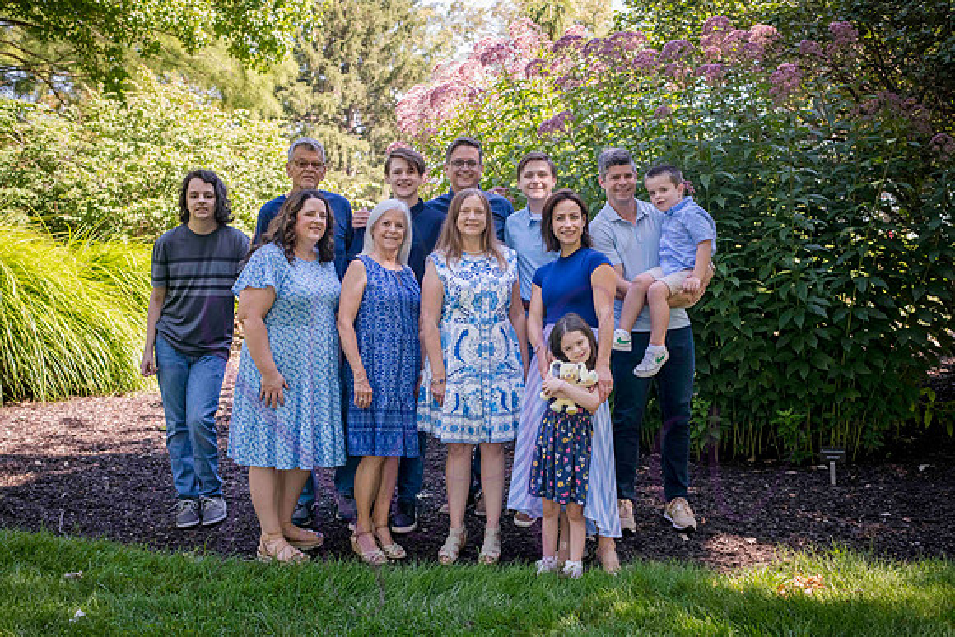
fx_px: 1327
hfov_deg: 39.6
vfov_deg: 27.0
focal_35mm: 50
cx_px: 478
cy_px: 318
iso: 400
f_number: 5
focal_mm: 50
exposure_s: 1/320
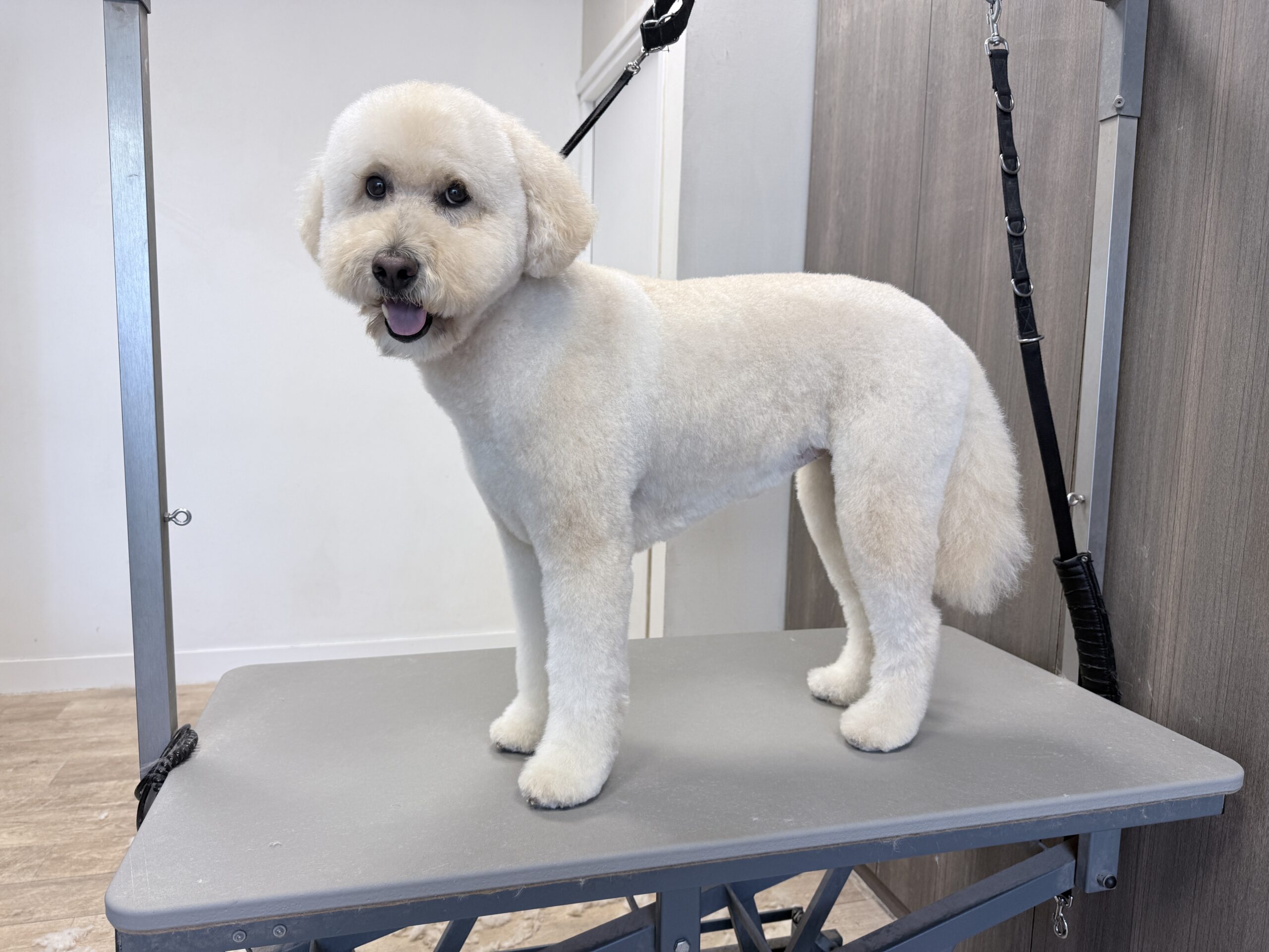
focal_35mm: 24
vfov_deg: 56.8
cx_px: 634
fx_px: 880
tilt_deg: -4.9
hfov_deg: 71.6
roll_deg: -1.3
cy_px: 476
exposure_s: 1/100
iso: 80
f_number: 1.78
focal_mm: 6.76
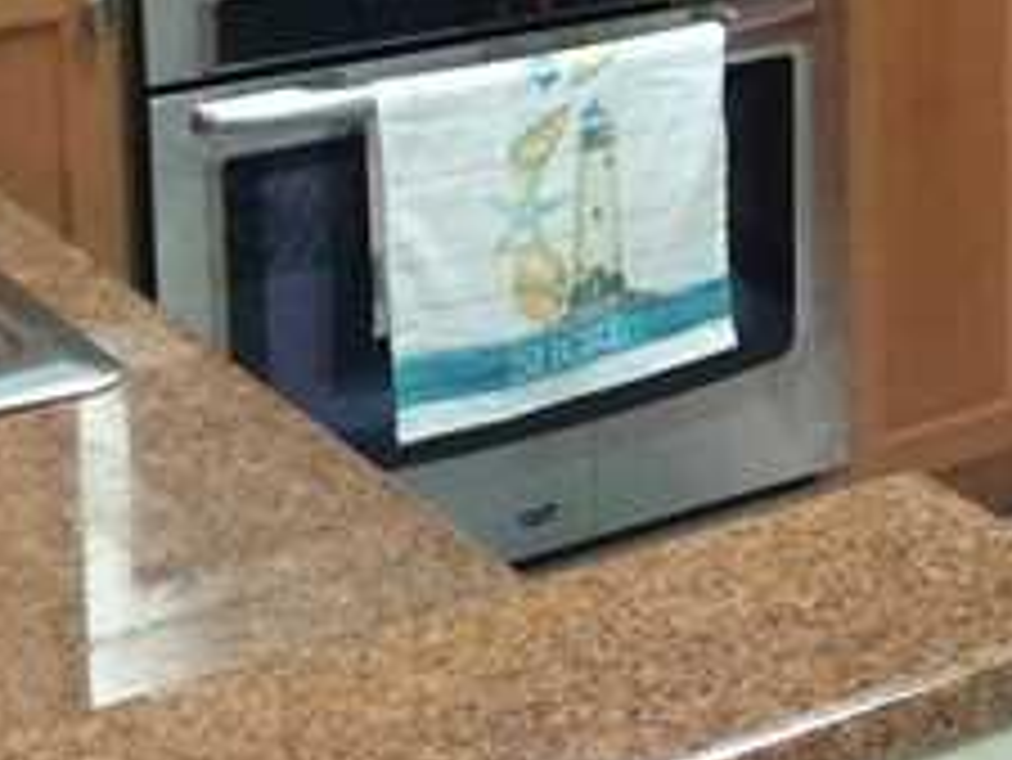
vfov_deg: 13.8
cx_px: 1318
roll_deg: +0.4
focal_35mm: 103
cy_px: -243
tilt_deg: -10.3
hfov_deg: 17.8
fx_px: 3013
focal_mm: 4.15
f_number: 2.2
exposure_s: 1/30
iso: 320
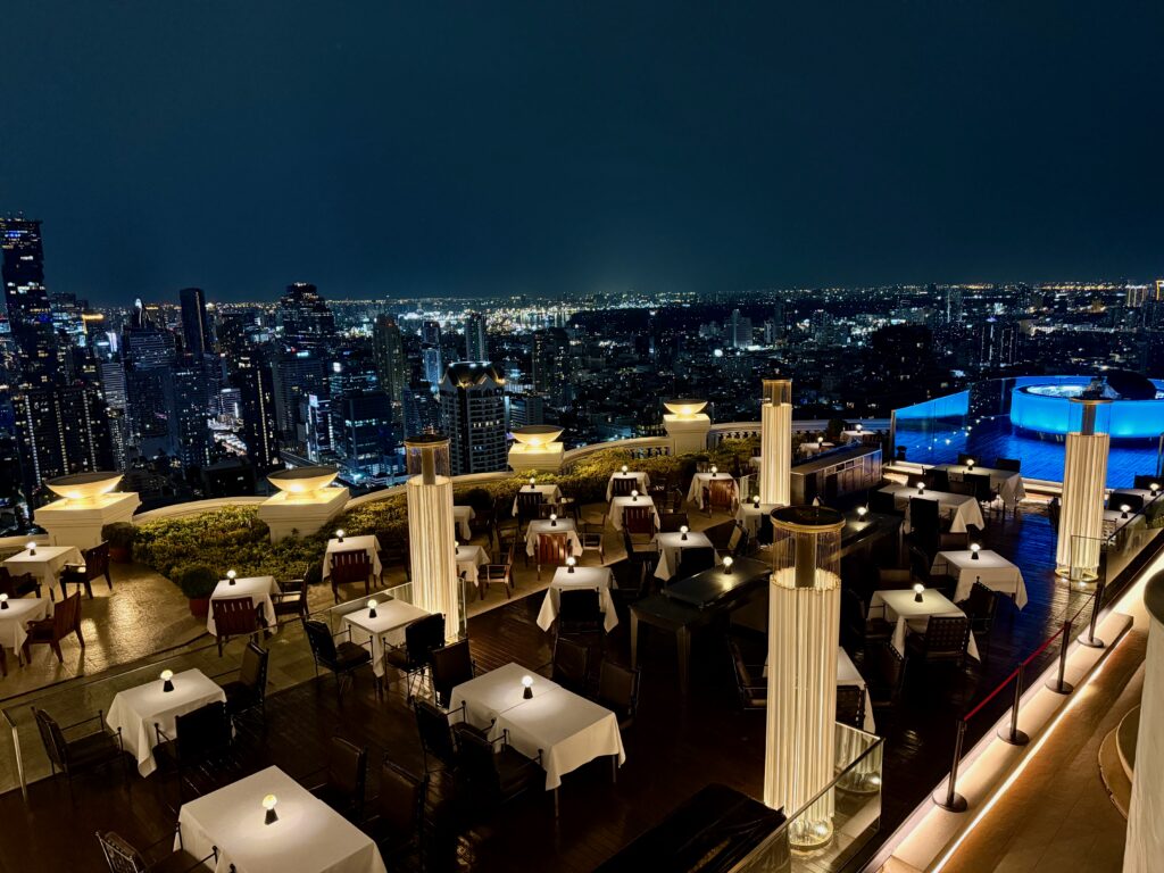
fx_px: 807
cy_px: 436
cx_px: 582
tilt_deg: -10.4
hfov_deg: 71.6
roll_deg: +1.8
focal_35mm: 24
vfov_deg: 56.8
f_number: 1.78
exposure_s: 1/33
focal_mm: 6.76
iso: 640
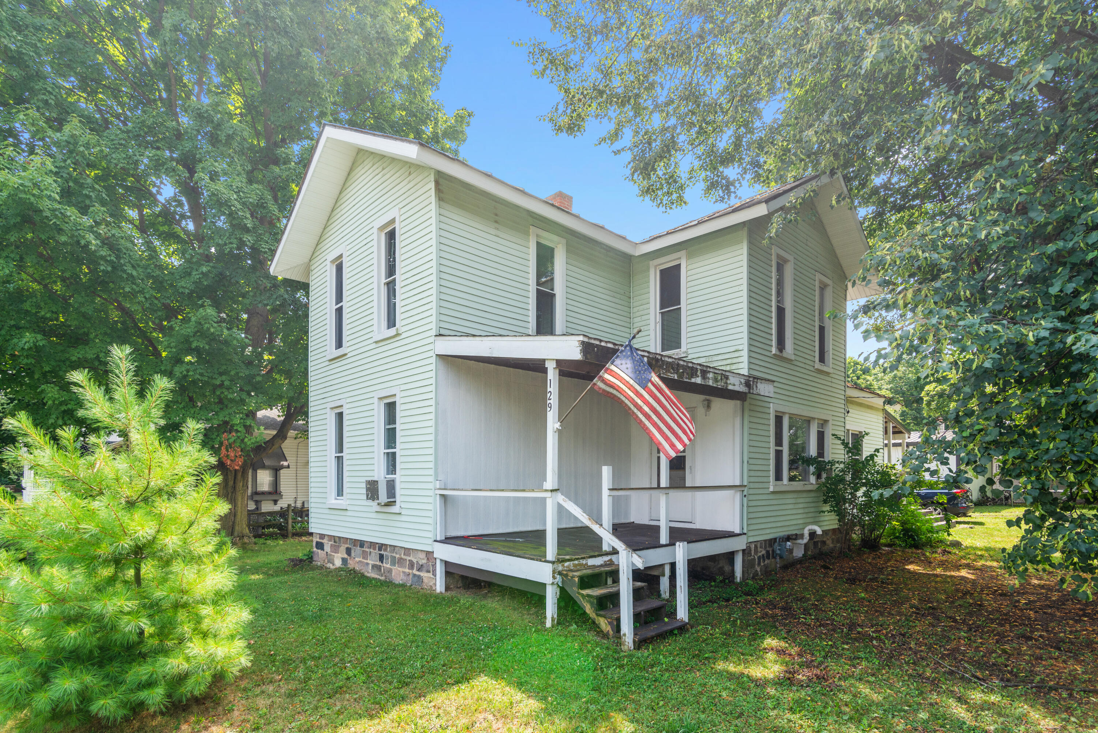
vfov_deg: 70.5
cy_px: 366
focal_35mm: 17
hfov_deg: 93.3
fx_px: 519
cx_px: 549
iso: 400
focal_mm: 17
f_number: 9
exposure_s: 1/160
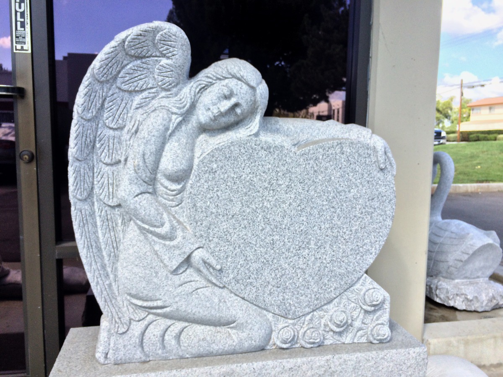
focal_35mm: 29
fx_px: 421
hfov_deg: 61.7
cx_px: 252
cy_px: 188
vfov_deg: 48.2
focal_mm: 4.15
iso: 32
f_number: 2.2
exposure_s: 1/977
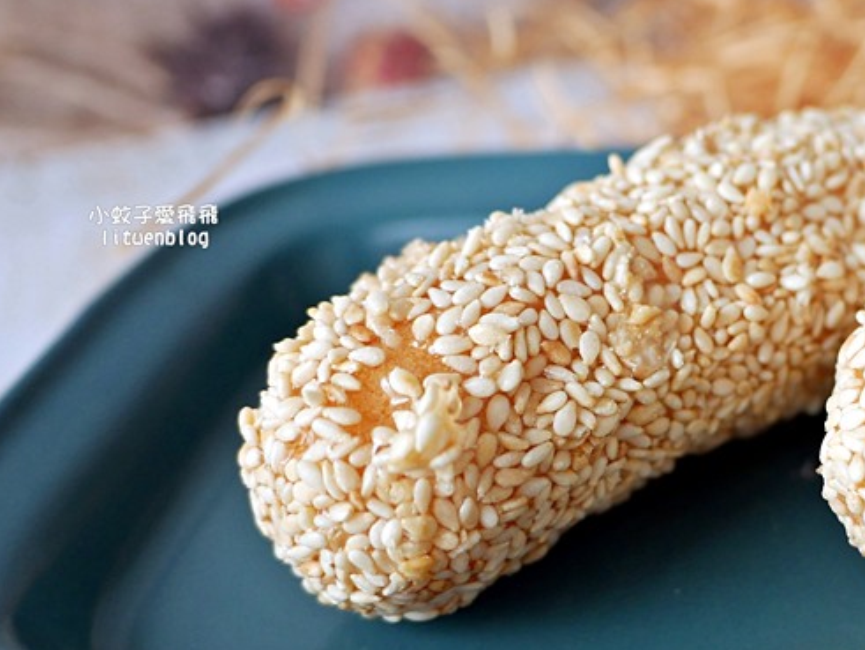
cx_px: 775
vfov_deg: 25.7
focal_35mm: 57
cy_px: 346
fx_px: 1425
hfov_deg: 32.1
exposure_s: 1/100
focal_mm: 14
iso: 200
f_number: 2.5
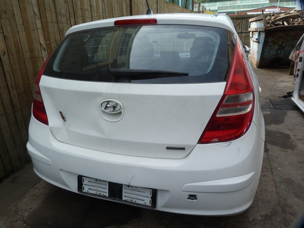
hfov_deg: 69.4
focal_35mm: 25
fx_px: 220
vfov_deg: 54.9
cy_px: 114
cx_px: 152
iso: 80
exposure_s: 1/100
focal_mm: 4.5
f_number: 4
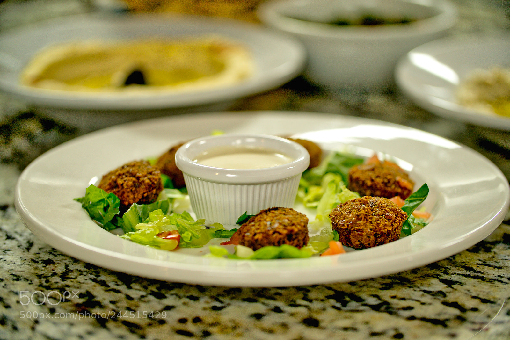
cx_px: 255
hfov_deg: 19.5
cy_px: 170
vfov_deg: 13.0
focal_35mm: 105
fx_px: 1488
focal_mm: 70
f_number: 2
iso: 100
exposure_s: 1/80
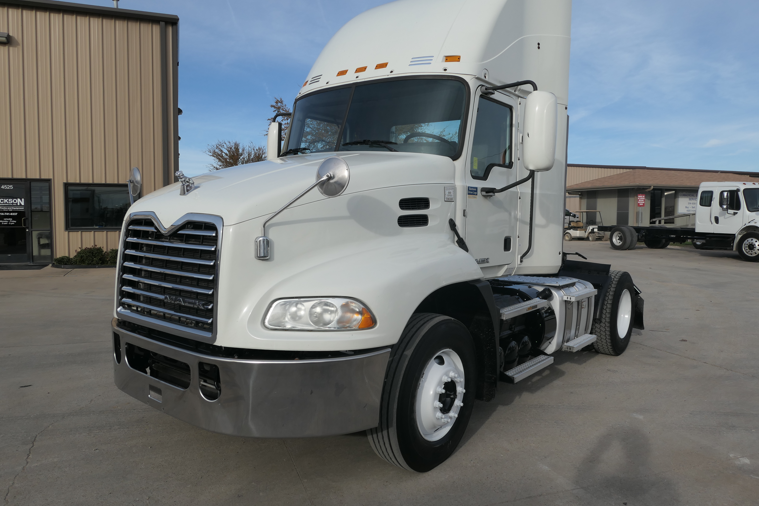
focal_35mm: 25
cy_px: 246
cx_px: 381
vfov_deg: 51.3
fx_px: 527
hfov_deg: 71.5
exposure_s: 1/1600
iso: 125
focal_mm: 8.8
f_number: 3.5
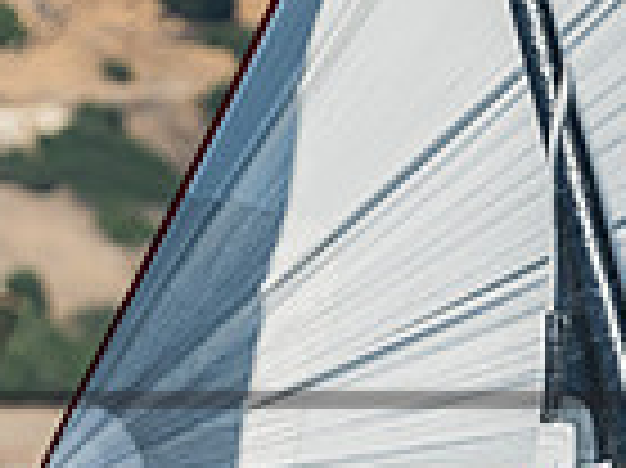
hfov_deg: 1.6
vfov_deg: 1.2
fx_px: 22405
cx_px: -646
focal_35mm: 1240
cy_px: 507
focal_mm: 300
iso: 320
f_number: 5.6
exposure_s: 1/640
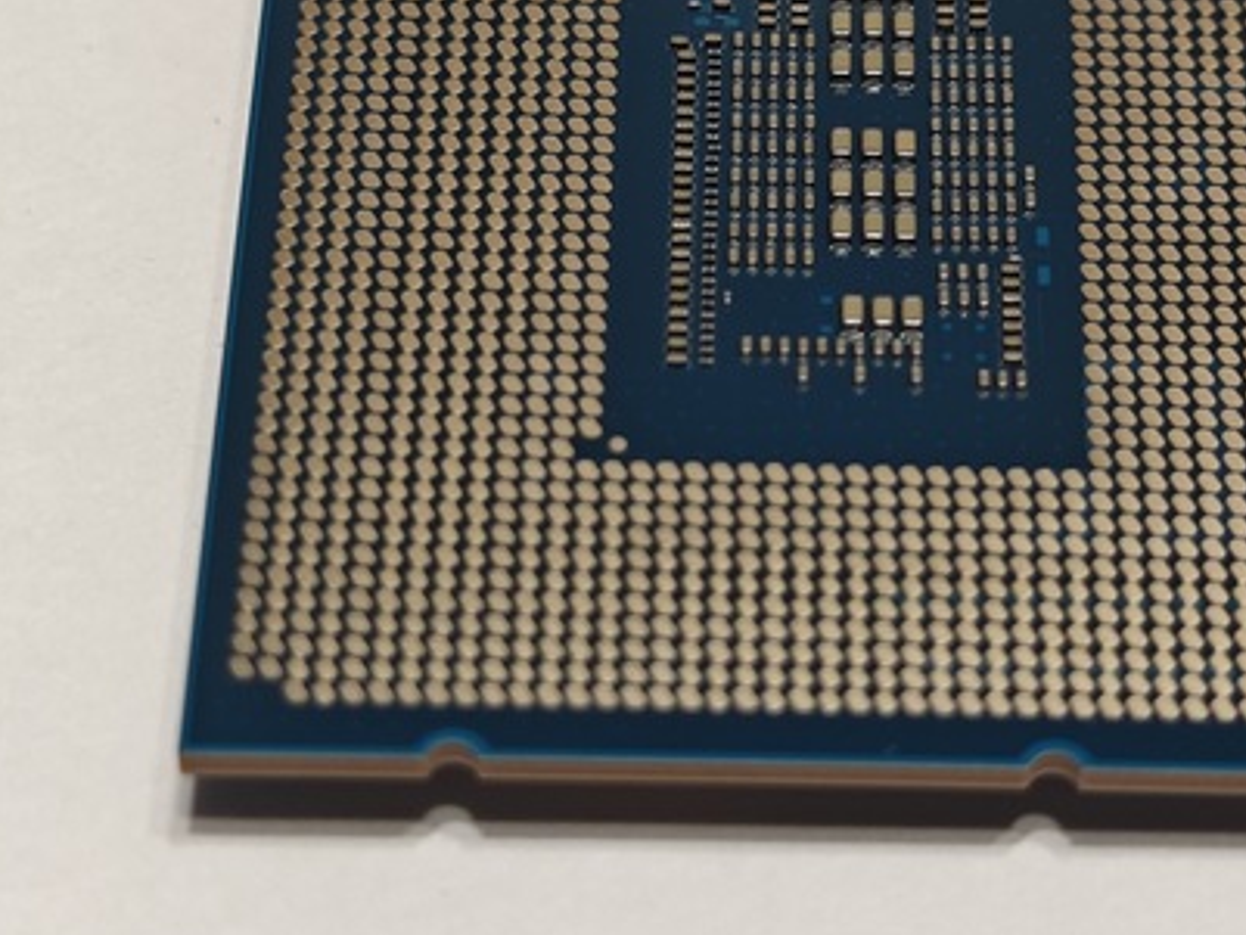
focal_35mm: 110
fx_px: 3961
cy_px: 267
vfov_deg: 13.4
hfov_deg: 17.8
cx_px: 789
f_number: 1.9
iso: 320
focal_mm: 8.7
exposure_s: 1/50
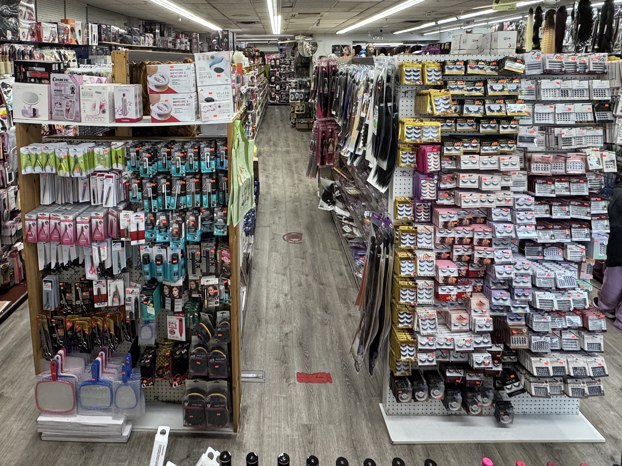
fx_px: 395
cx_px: 263
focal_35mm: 22
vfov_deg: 57.2
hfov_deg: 75.9
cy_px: 103
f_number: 2.2
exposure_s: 1/120
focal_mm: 2.22
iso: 160
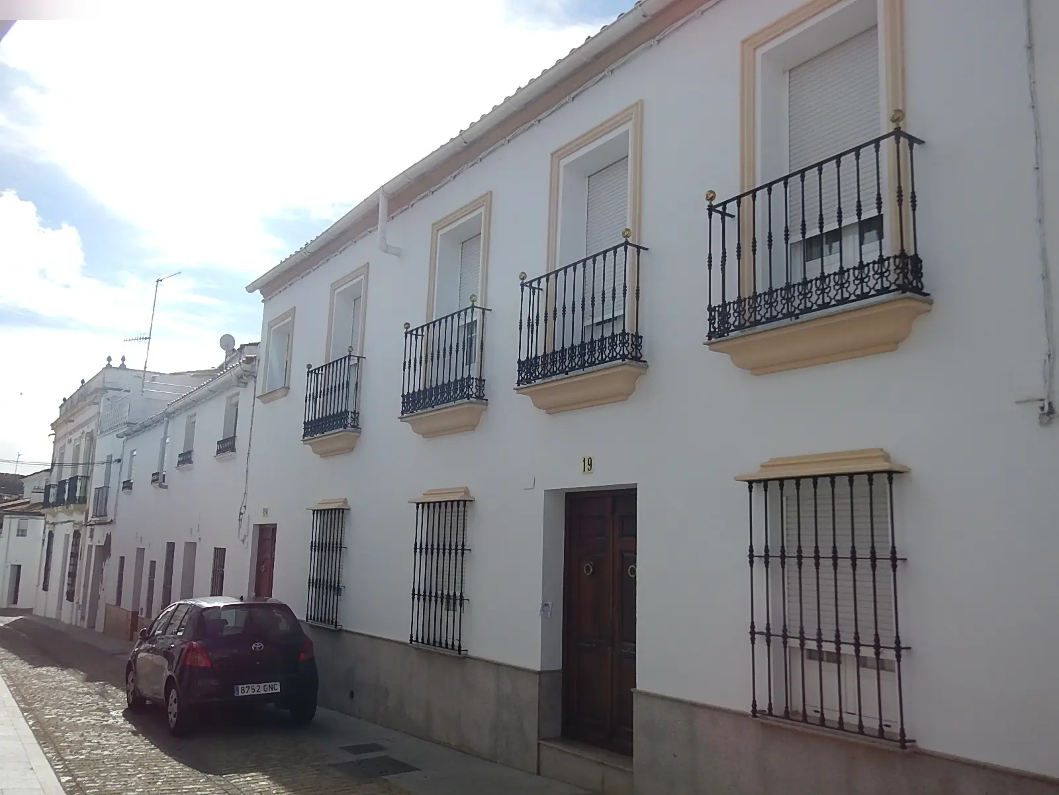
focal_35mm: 28
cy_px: 398
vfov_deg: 49.7
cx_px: 530
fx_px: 857
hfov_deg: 63.4
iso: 125
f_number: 3.9
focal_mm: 5
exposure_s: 1/1250
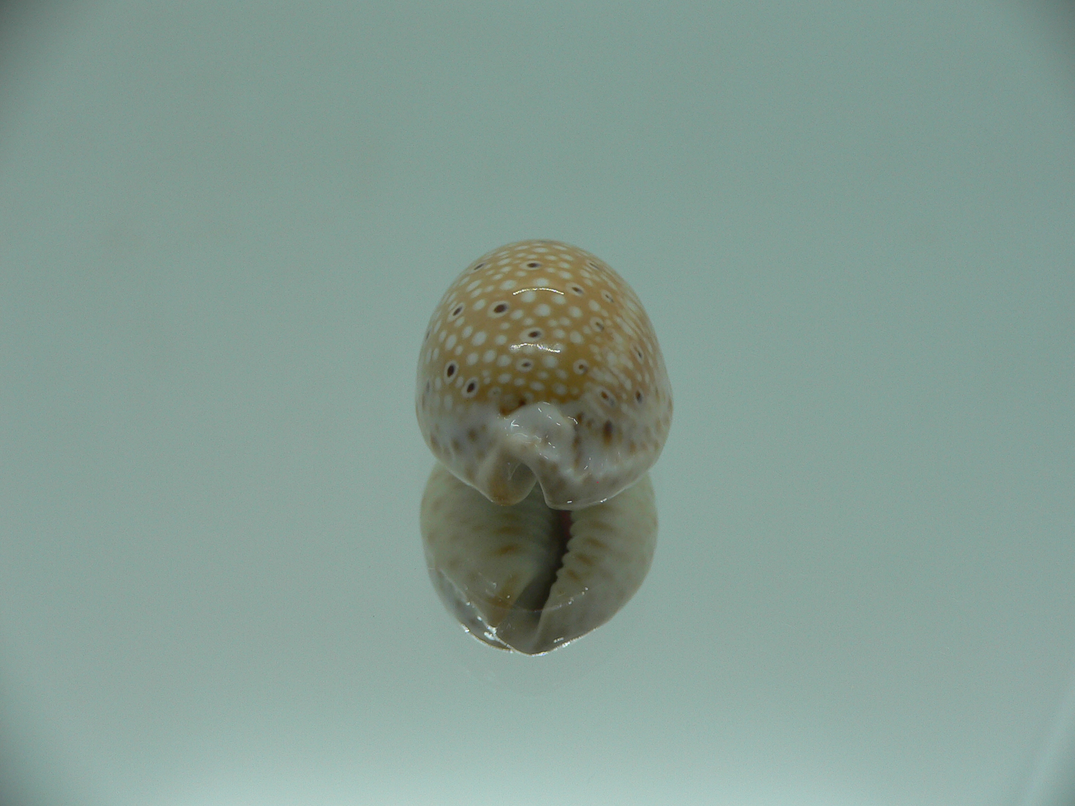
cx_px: 538
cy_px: 403
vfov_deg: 40.7
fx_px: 1087
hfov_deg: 52.6
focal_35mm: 35
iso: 80
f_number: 2.8
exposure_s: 1/60
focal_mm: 4.6
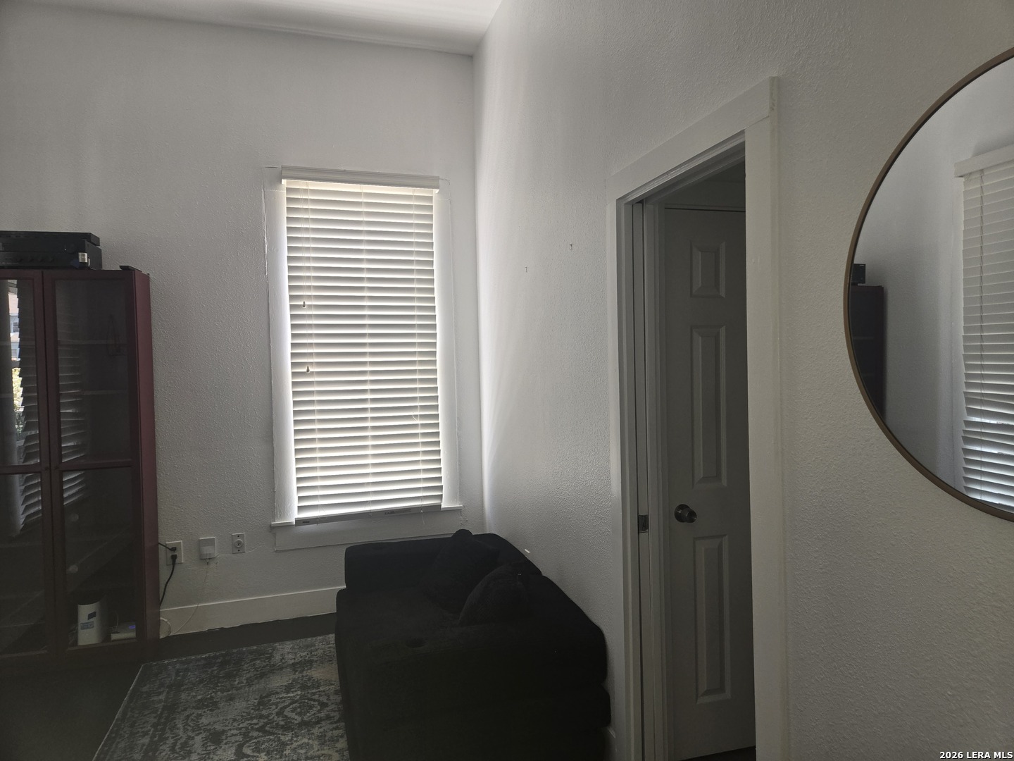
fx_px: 674
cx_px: 507
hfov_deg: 73.9
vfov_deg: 58.9
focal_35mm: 23
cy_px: 380
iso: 50
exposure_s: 1/60
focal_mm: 5.4
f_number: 1.8
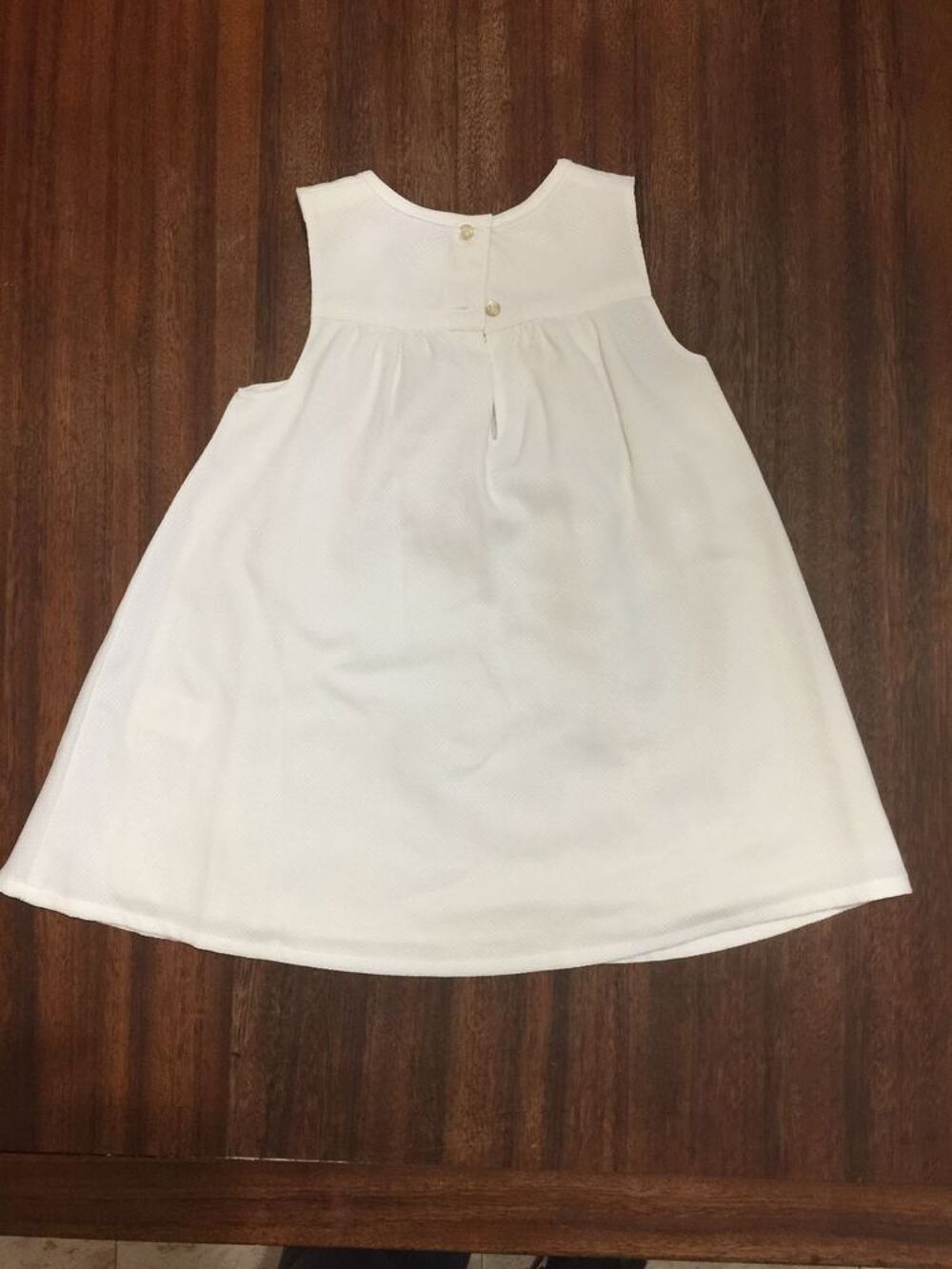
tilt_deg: -83.9
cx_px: 476
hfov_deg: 48.2
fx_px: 1063
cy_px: 634
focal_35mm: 29
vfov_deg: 61.7
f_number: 2.2
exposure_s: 1/17
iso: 100
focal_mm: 4.15
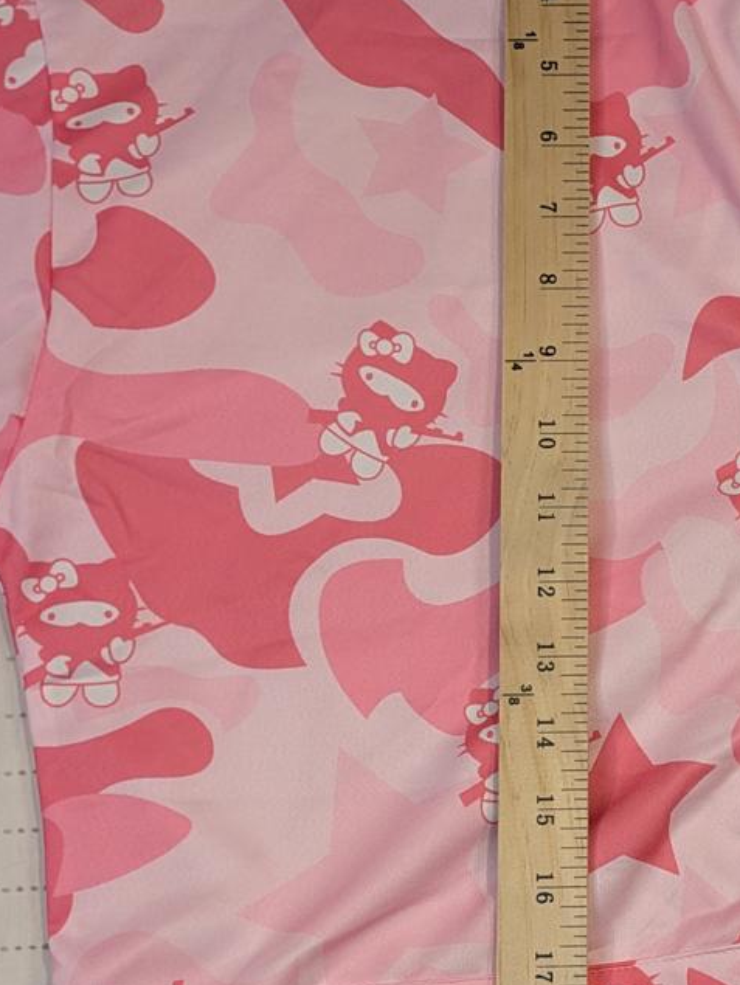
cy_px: 707
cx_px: 798
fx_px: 1794
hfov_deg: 22.1
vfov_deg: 30.3
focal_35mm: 63
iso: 92
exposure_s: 1/60
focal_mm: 5.43
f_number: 1.89
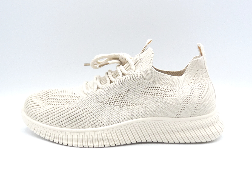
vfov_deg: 30.3
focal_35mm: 48
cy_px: 94
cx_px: 126
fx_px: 349
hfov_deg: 39.7
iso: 100
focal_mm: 4.8
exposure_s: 1/200
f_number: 4.5
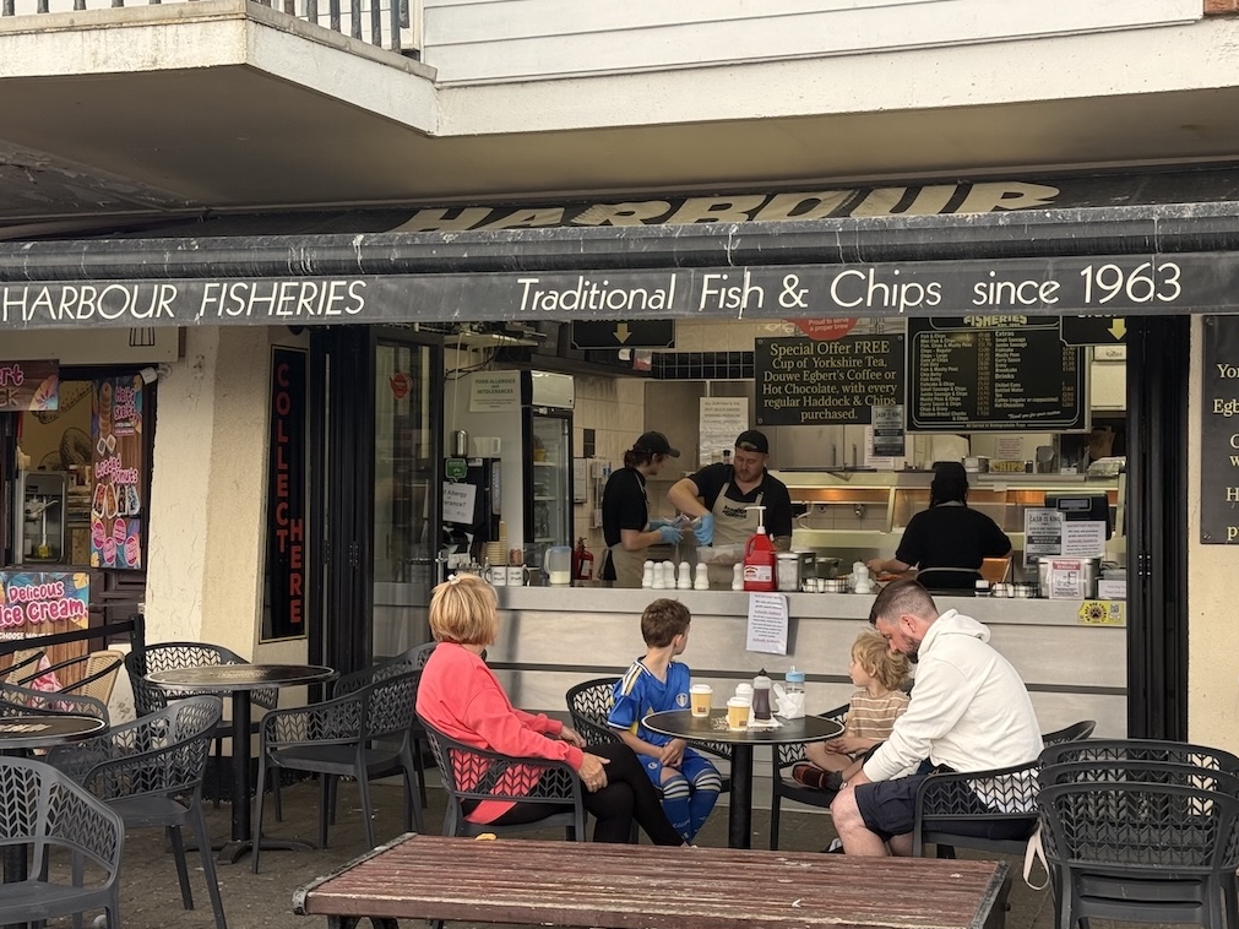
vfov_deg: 25.7
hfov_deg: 33.8
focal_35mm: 57
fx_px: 2040
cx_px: 672
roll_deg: -1.2
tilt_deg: +1.4
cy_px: 446
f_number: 1.78
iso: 64
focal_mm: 6.76
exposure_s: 1/400
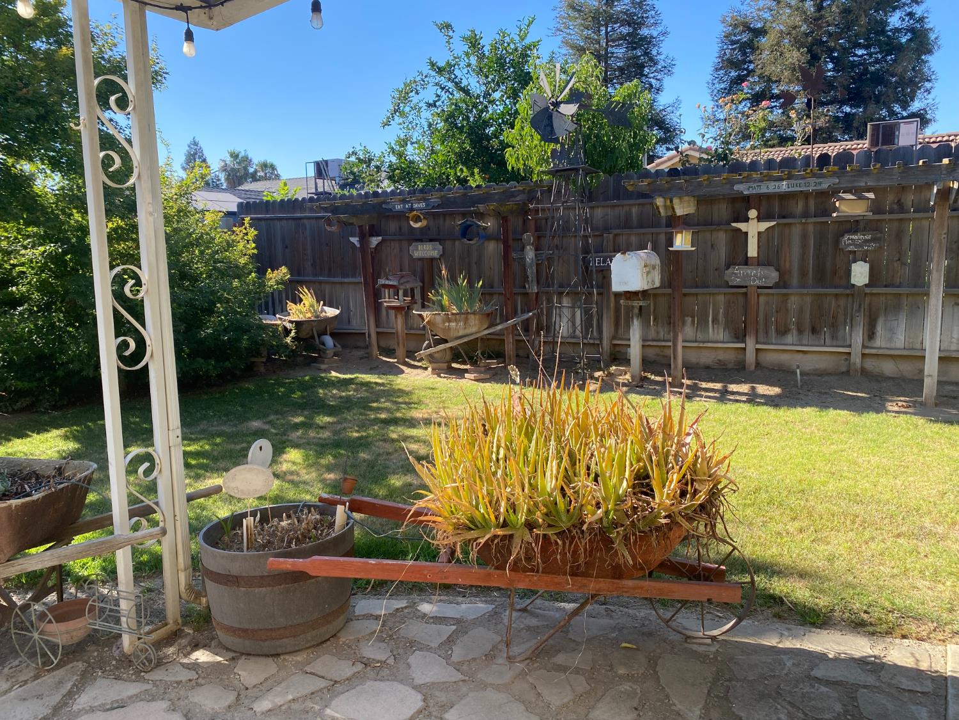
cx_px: 480
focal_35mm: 26
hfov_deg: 67.3
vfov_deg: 53.1
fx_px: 720
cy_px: 360
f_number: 1.8
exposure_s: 1/711
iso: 32
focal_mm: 4.25
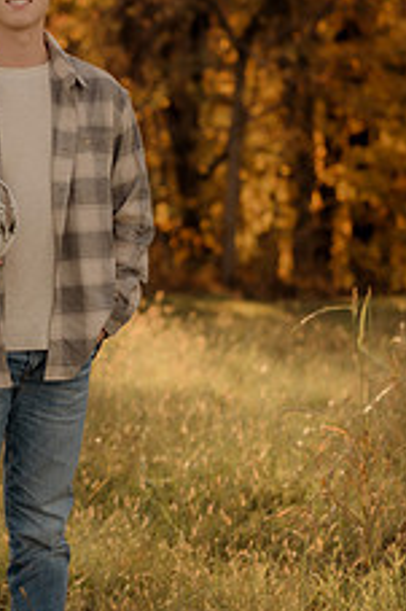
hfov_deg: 9.1
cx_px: 19
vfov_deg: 13.8
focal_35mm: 149
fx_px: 2524
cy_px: 207
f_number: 1.8
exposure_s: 1/1250
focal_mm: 50
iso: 250
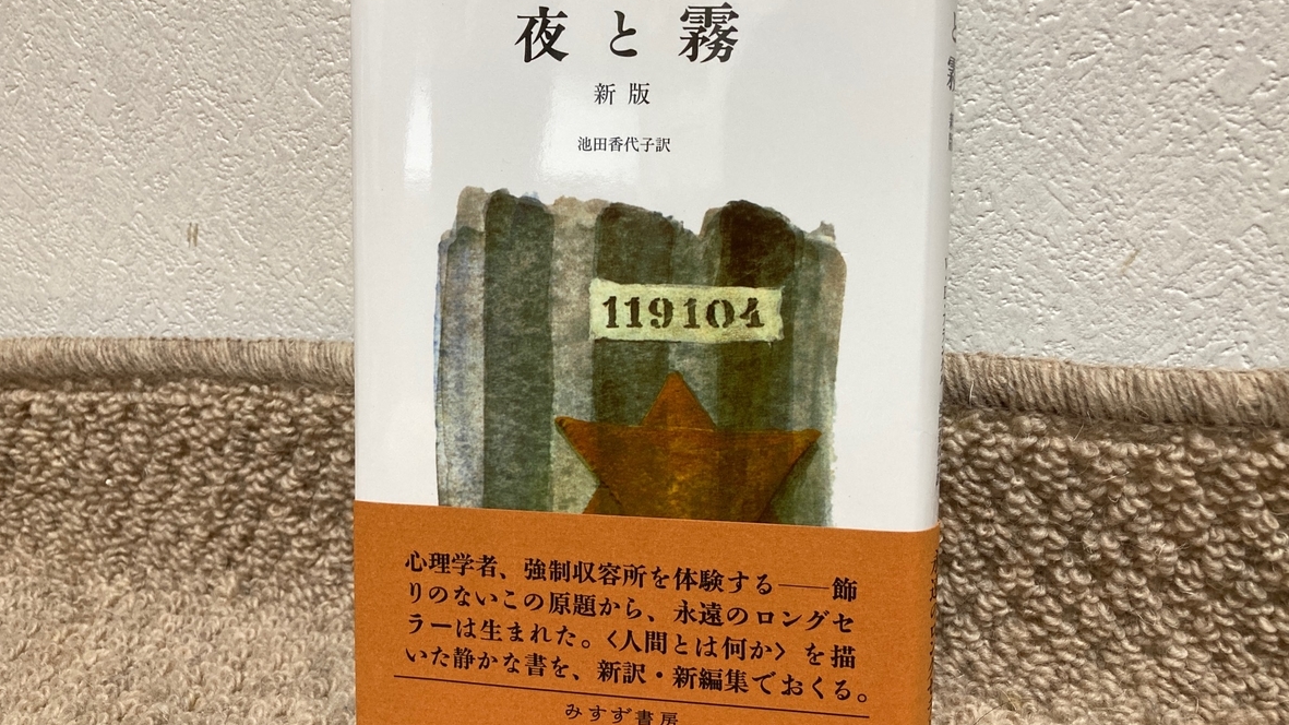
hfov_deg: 62.6
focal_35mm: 31
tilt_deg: -17.5
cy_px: 353
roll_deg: +3.9
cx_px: 654
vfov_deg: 37.8
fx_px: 1059
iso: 250
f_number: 1.8
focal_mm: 3.99
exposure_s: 1/40
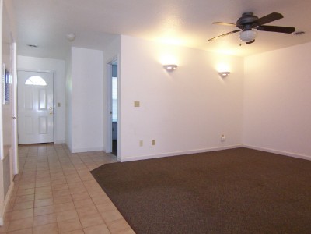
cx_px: 156
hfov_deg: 73.9
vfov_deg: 58.9
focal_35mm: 23
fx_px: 207
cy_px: 117
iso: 200
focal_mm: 3.8
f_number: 2.8
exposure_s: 1/30
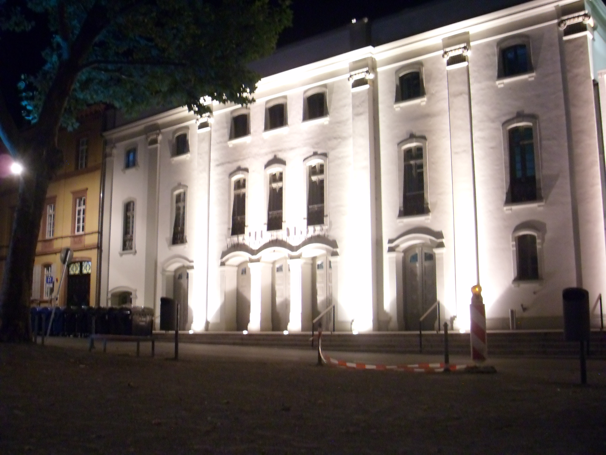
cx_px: 303
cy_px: 228
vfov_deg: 40.7
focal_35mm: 35
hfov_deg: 52.6
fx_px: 613
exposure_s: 1/1.43
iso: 400
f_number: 2.8
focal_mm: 6.3
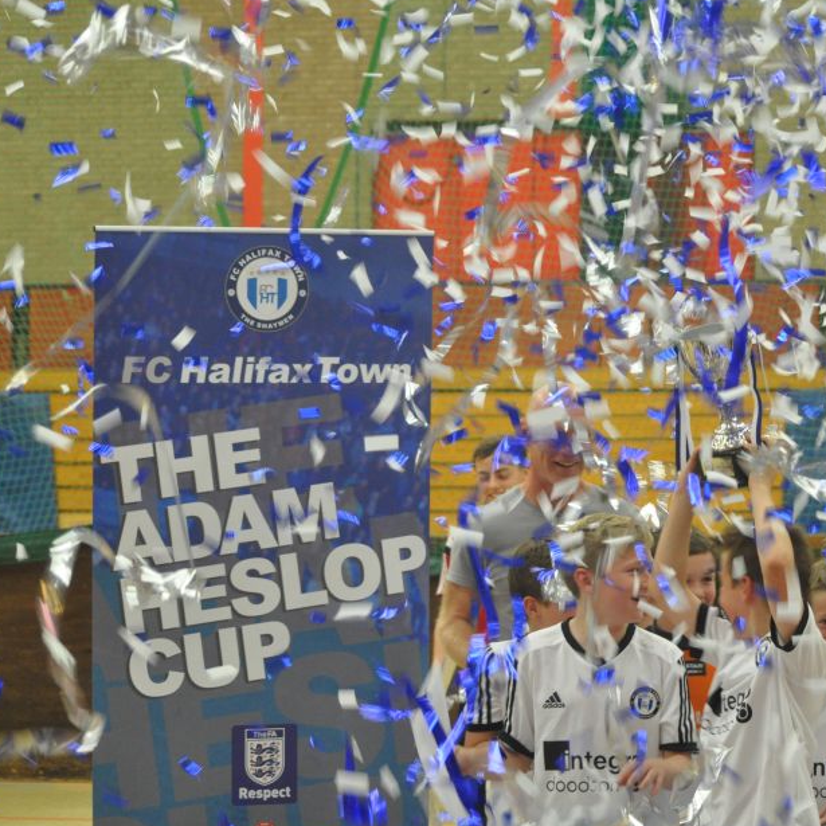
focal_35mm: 116
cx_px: 631
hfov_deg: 15.0
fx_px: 3132
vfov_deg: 15.0
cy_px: 424
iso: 1600
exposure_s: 1/40
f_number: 4
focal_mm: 56
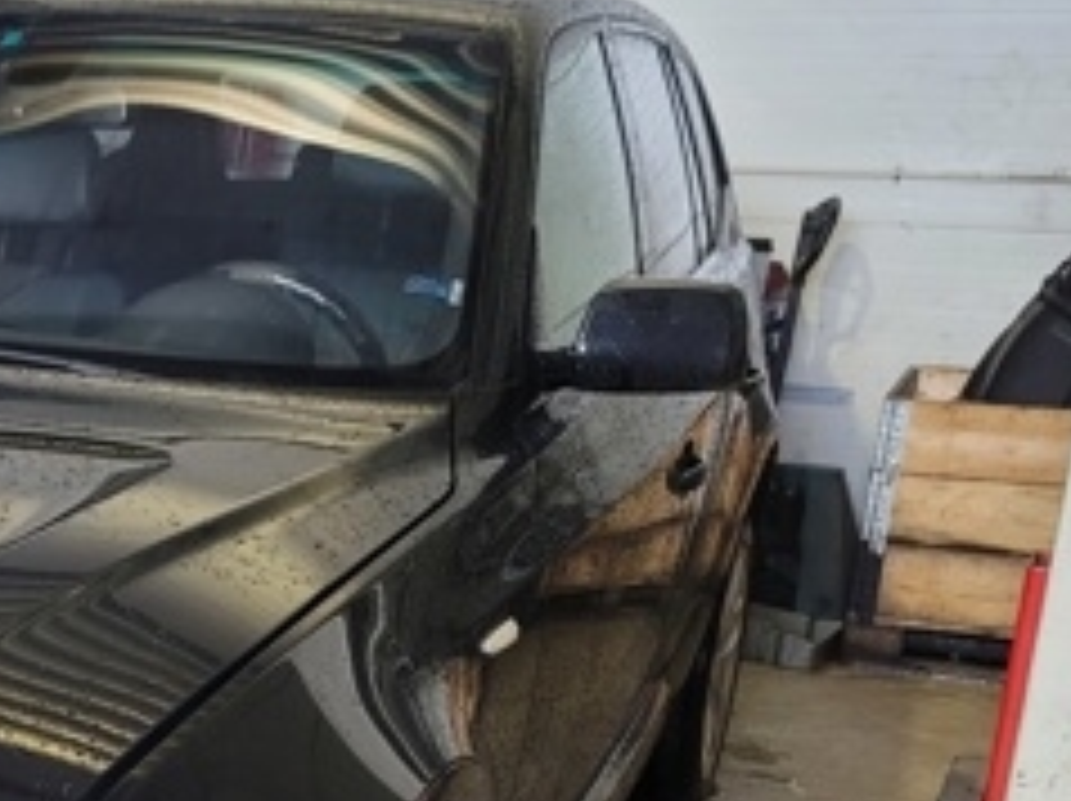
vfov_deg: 20.3
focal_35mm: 70
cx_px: -144
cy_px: 792
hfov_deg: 25.5
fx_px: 2164
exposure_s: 1/50
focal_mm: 5.4
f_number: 1.8
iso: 500
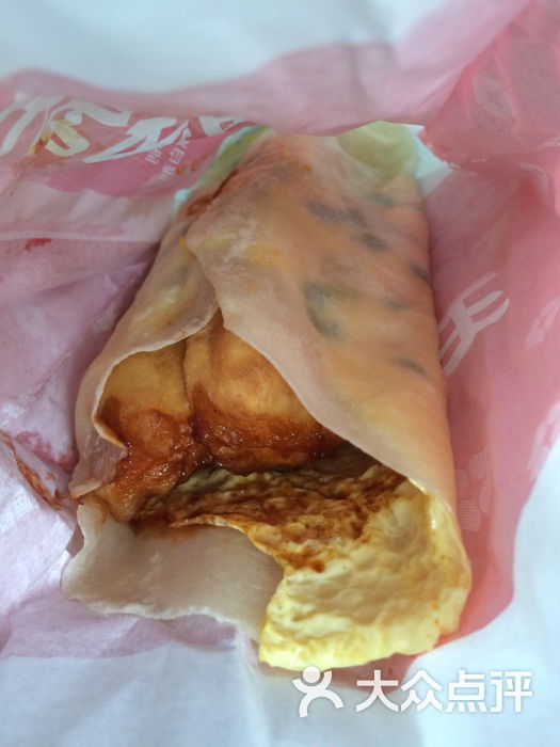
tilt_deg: -36.9
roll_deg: +23.3
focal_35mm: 29
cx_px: 280
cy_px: 374
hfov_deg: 48.2
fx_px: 626
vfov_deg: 61.7
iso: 50
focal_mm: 4.15
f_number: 2.2
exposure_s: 1/30
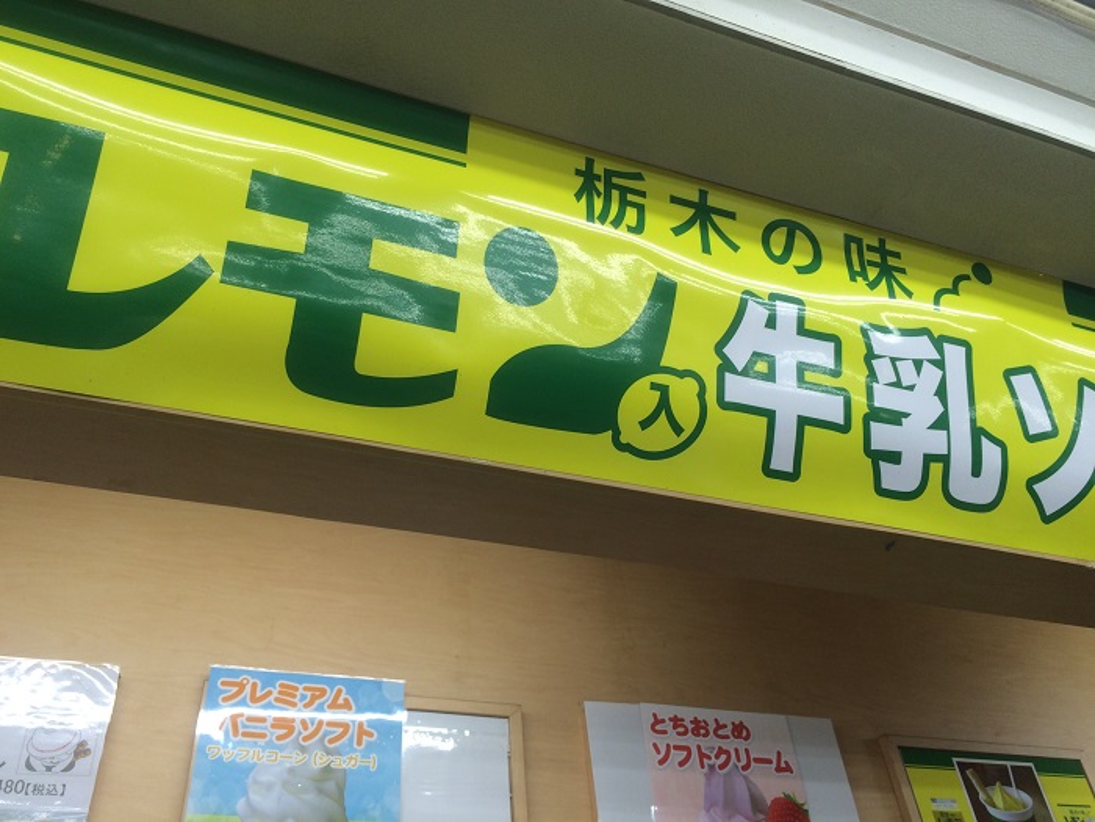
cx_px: 548
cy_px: 411
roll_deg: +4.3
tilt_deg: +40.8
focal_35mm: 29
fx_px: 917
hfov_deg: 61.7
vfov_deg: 48.2
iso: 40
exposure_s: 1/100
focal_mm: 4.15
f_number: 2.2
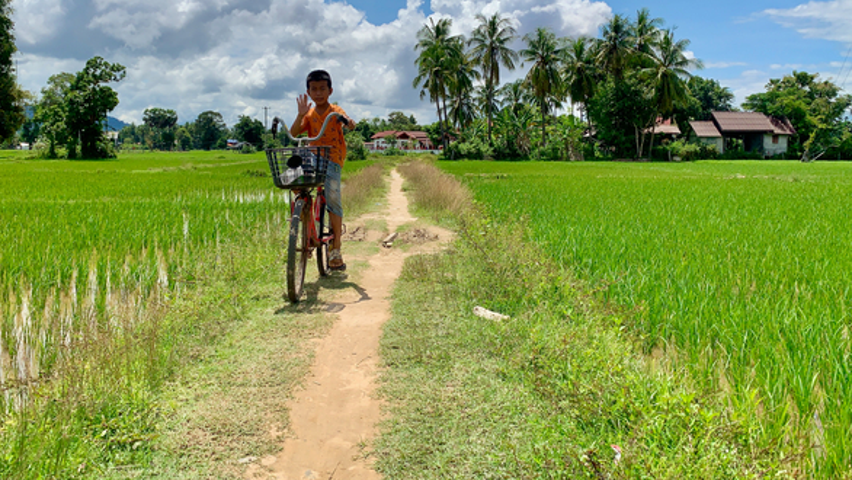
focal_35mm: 29
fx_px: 655
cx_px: 423
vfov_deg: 40.0
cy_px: 189
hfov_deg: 66.1
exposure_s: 1/4098
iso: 25
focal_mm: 4.25
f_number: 1.8
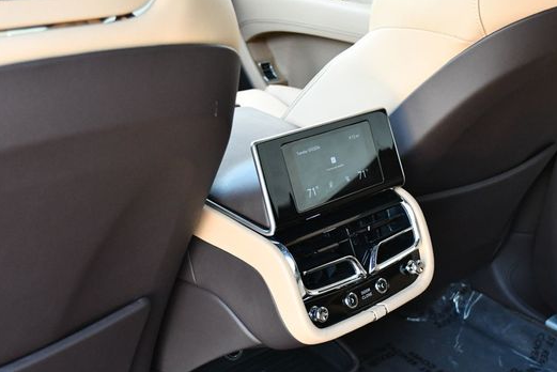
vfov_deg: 23.0
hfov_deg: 33.8
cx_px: 339
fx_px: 913
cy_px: 226
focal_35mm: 59
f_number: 4
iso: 2000
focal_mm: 24
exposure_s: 1/125
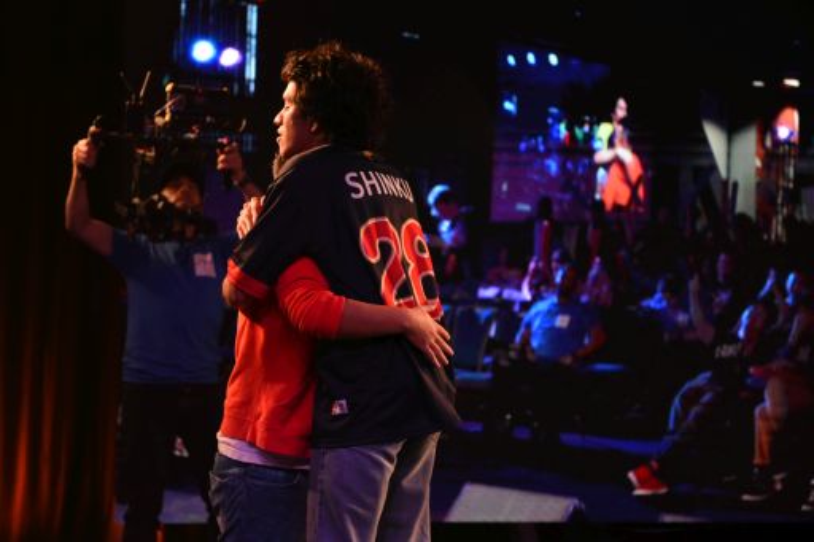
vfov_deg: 19.4
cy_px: 271
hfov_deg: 28.9
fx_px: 1582
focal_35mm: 70
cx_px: 407
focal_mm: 70
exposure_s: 1/640
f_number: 2.8
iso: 3200
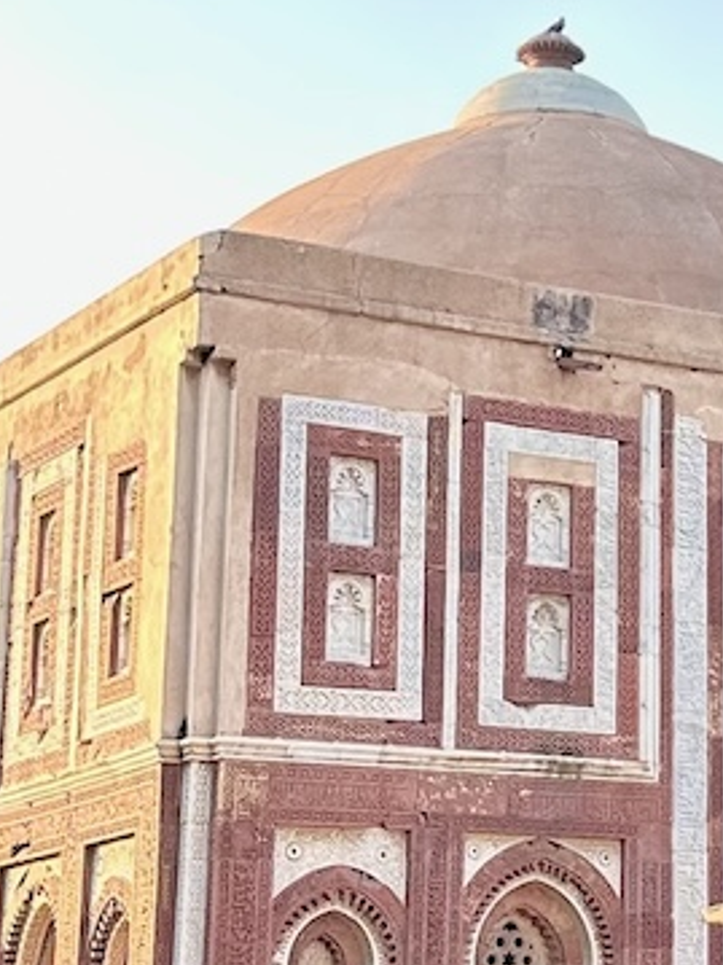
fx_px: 2982
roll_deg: +1.4
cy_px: 344
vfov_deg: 18.3
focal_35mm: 107
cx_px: 927
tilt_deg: +16.3
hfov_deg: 13.4
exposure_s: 1/365
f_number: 1.78
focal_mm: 6.86
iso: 80
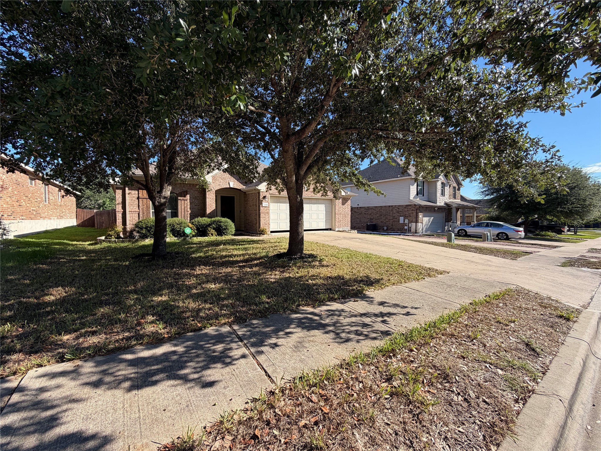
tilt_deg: -2.0
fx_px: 243
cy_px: 226
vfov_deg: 85.7
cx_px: 300
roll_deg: +0.4
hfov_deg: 102.1
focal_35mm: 14
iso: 40
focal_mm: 2.22
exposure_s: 1/770
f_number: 2.2
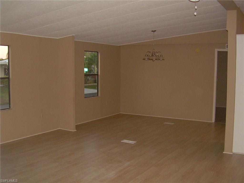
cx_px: 122
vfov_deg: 37.7
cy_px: 92
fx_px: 268
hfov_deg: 49.0
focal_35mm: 38
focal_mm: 6.3
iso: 200
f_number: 2.8
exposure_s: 1/60
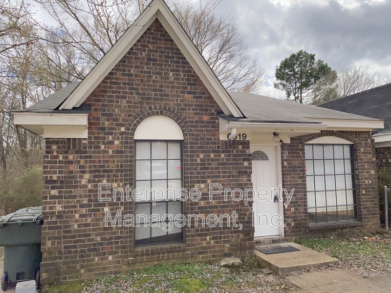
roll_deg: +0.7
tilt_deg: +4.0
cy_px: 146
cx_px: 196
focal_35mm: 26
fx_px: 294
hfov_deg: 67.3
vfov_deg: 53.1
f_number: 1.8
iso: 32
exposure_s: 1/7692
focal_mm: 4.25
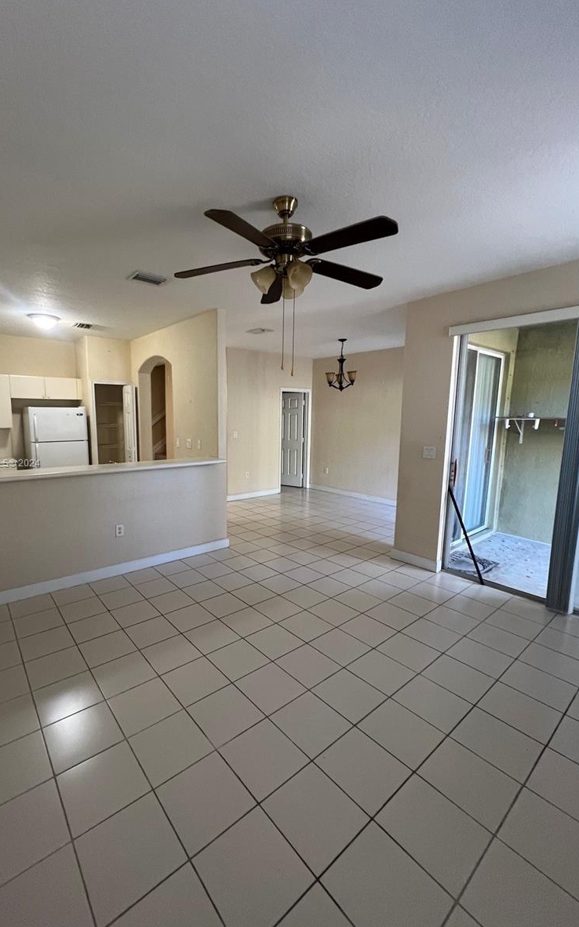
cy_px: 464
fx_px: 354
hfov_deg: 78.2
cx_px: 249
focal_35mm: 14
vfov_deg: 105.3
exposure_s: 1/60
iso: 200
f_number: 1.8
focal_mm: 1.57
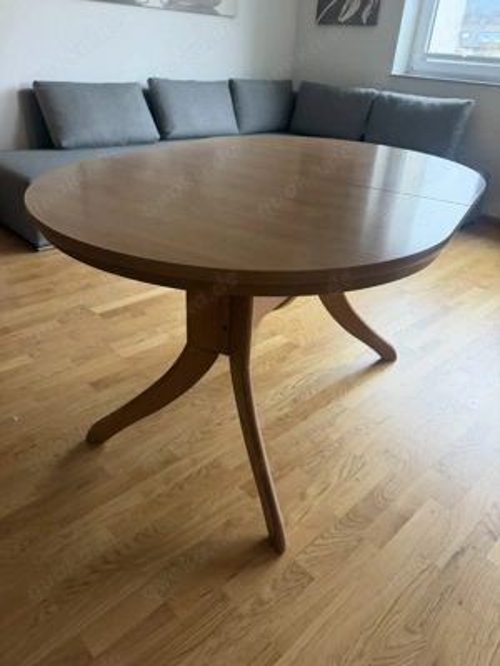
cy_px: 333
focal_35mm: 24
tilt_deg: -30.3
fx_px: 462
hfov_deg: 56.8
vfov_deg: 71.6
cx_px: 250
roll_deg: -4.5
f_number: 1.78
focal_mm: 6.76
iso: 200
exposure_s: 1/134
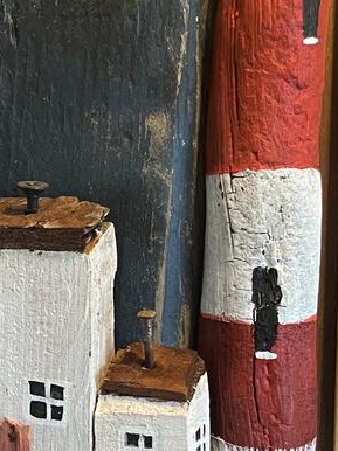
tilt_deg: -4.2
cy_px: 236
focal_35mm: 97
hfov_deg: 15.1
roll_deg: -0.3
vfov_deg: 20.2
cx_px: 39
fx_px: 1264
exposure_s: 1/50
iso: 160
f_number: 1.6
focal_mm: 5.1
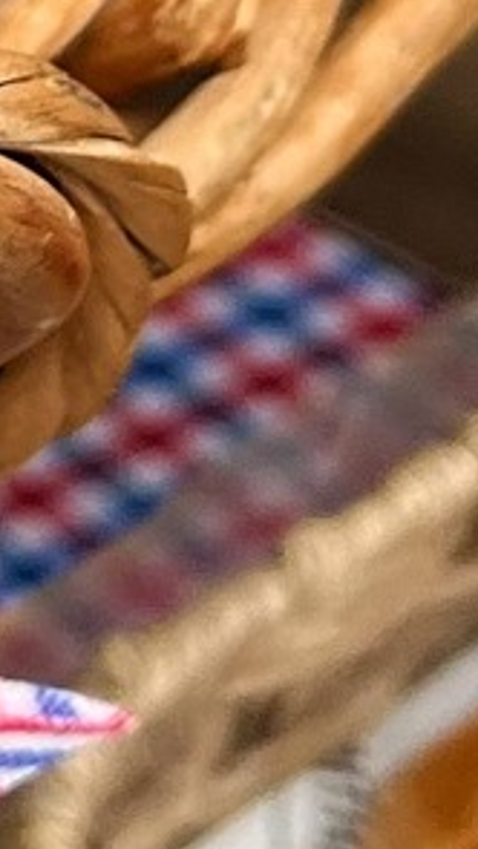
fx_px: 4911
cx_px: -968
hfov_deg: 5.3
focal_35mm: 218
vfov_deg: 9.5
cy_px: -583
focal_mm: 5.1
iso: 50
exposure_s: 1/122
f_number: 1.6
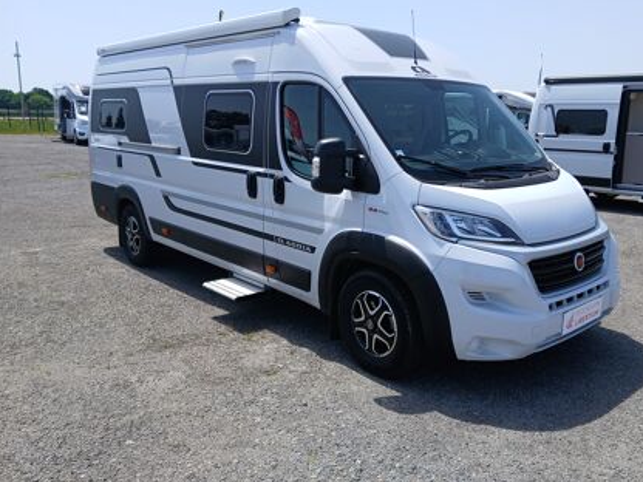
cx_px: 360
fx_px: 557
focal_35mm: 30
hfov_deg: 59.8
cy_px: 222
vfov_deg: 46.8
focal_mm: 3.98
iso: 20
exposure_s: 1/611
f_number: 1.8
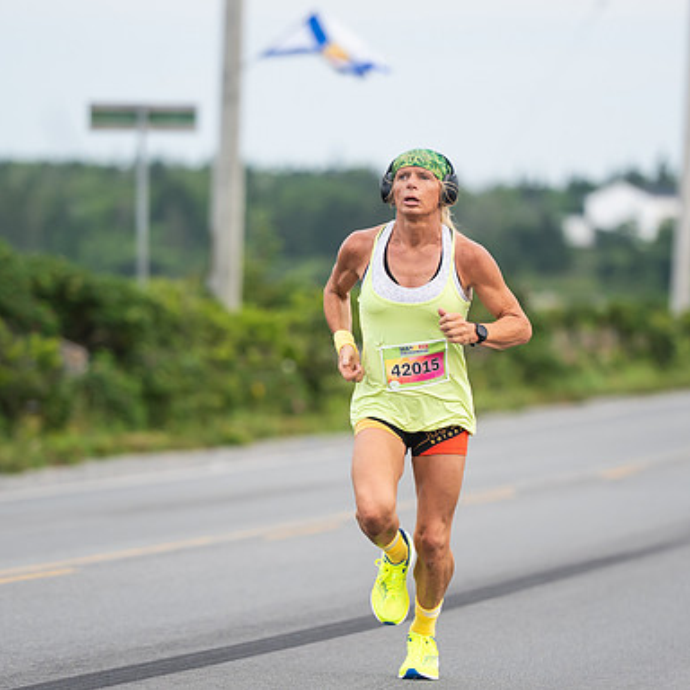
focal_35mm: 350
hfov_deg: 5.0
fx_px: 7893
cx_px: 304
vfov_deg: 5.0
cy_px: 382
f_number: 4
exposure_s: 1/800
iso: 500
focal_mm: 200
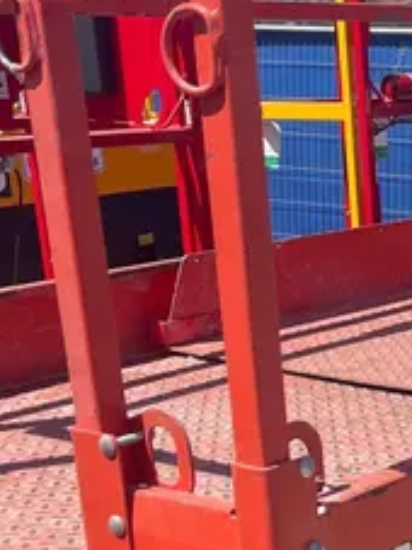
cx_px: 560
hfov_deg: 16.4
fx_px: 1334
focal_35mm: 84
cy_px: 600
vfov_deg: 22.1
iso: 50
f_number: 1.6
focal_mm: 5.1
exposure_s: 1/2062
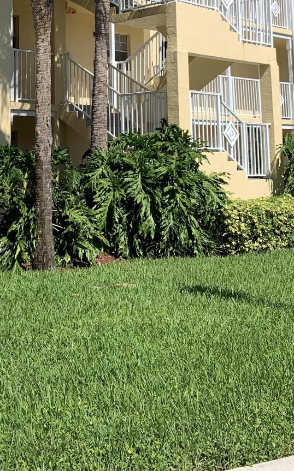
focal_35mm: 54
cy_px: 59
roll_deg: +0.0
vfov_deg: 35.6
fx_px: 692
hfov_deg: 23.6
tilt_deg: +10.2
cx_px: 55
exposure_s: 1/3086
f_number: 1.8
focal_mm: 4.25
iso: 25
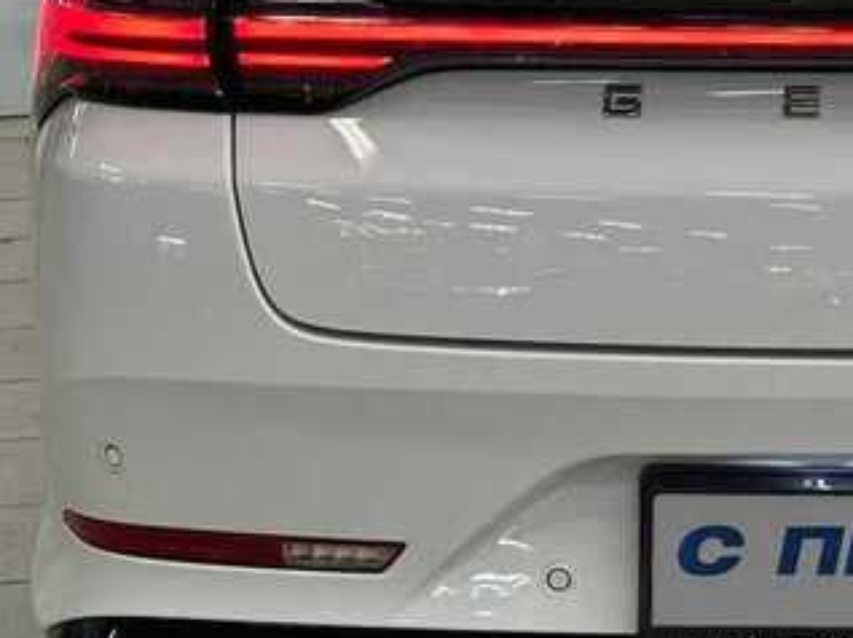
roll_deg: -0.7
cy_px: 98
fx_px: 3349
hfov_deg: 14.2
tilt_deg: -11.5
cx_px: 947
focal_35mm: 136
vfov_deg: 10.8
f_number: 1.78
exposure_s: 1/100
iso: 64
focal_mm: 6.86
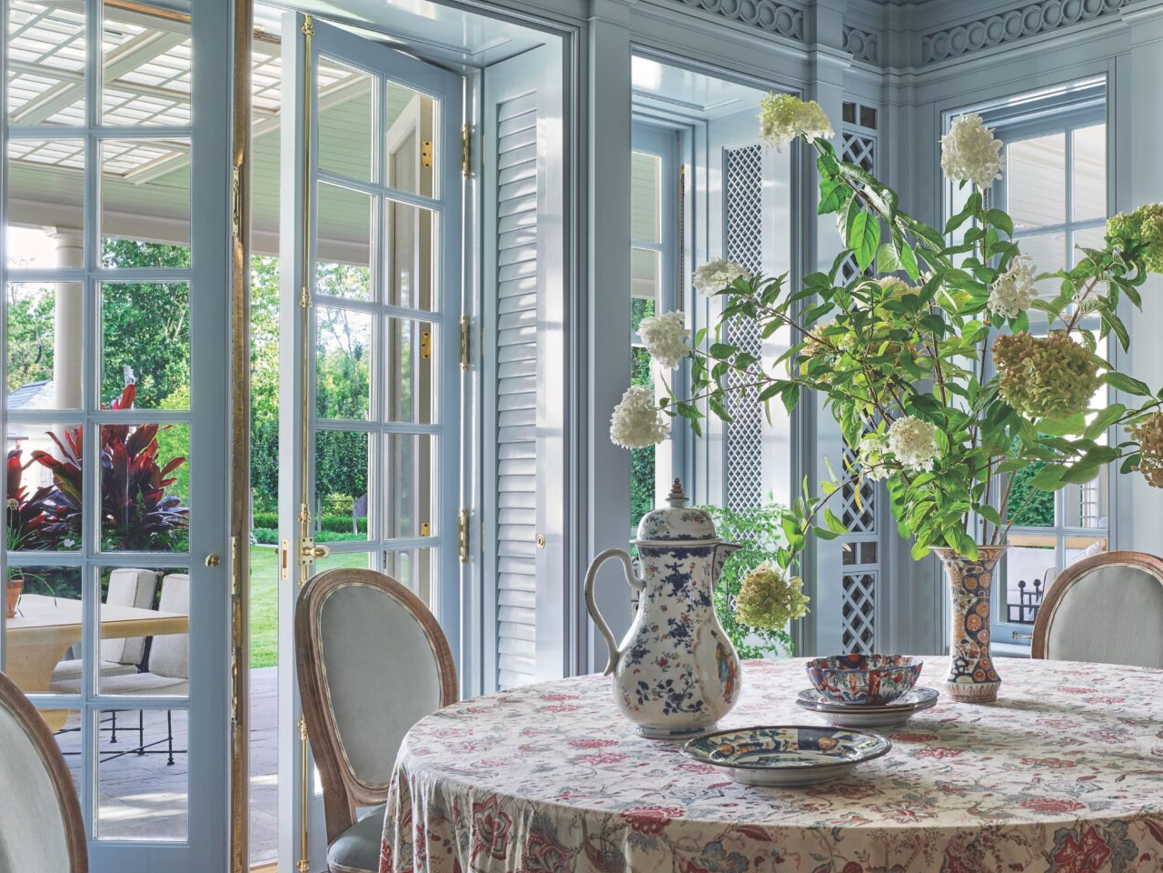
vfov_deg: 36.0
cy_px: 421
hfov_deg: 44.8
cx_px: 903
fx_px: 1344
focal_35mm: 40
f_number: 11
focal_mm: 25.9
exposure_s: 2
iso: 100
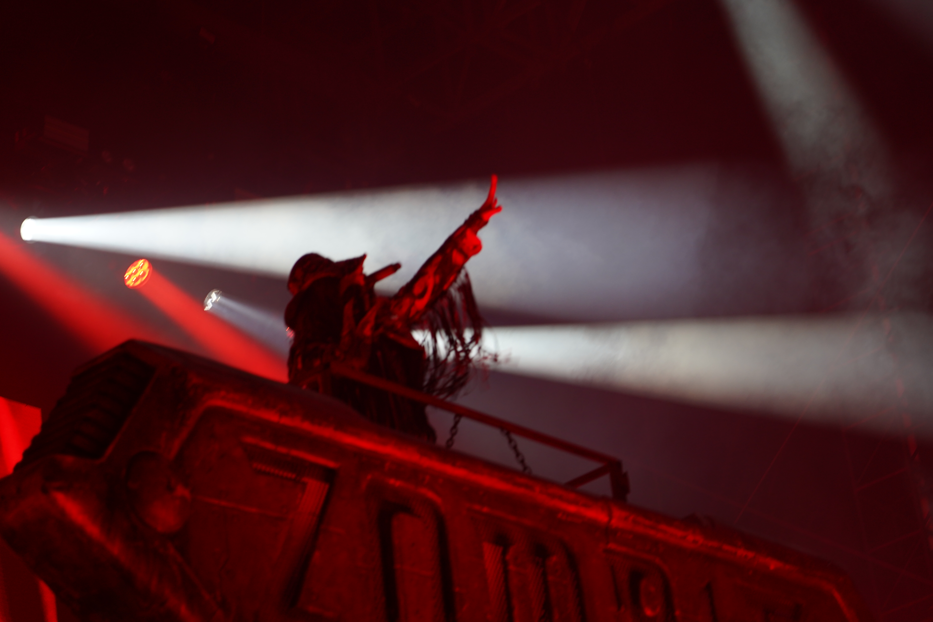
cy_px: 311
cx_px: 466
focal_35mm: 105
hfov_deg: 19.5
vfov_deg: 13.0
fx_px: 2721
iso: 800
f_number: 4
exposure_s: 1/125
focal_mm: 105
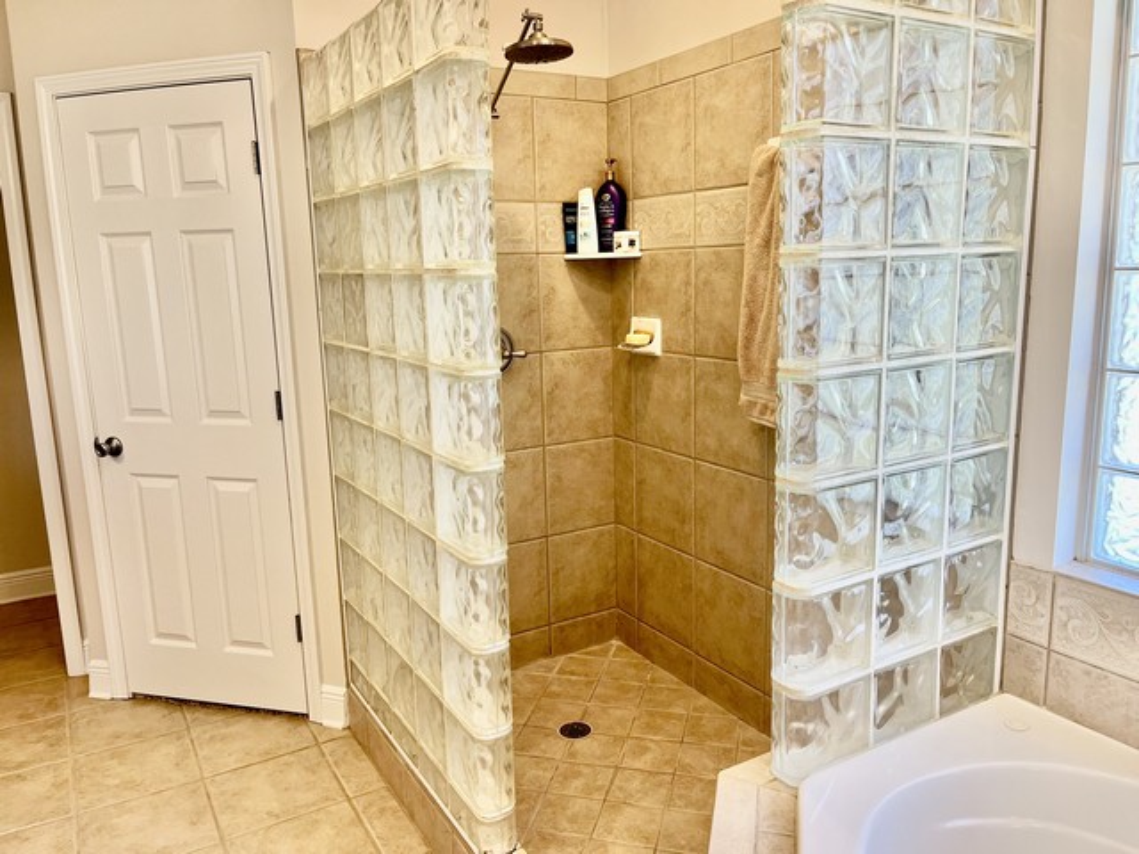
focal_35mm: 26
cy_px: 427
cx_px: 570
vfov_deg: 53.1
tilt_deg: -9.9
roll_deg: +2.0
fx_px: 856
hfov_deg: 67.3
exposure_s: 1/120
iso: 80
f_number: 1.6
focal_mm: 5.1
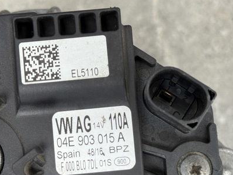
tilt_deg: -82.8
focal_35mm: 77
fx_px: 518
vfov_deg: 19.1
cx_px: 113
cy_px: 105
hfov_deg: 25.3
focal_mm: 6.76
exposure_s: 1/198
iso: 50
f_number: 1.78
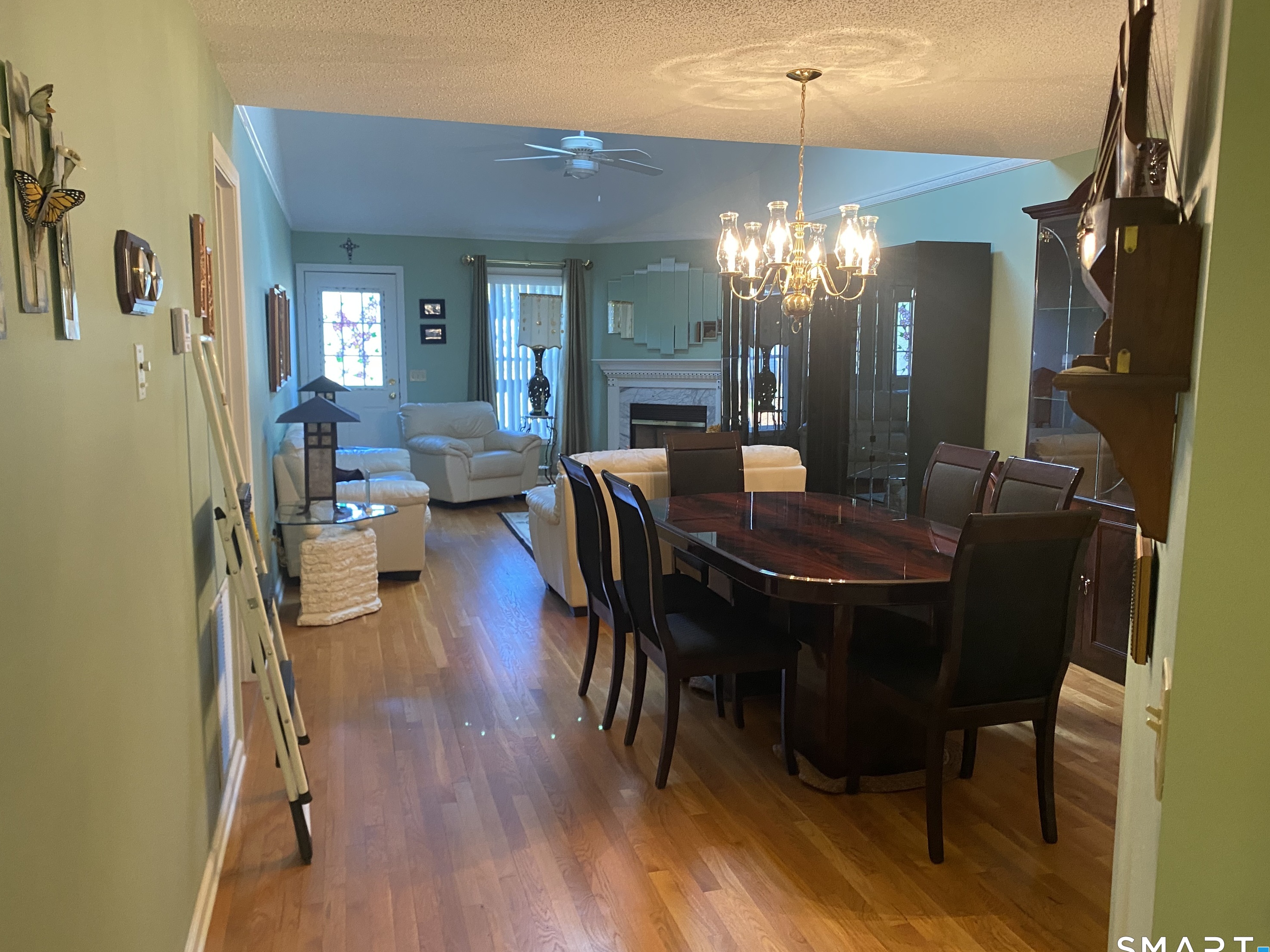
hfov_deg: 65.3
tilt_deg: -8.4
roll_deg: -0.7
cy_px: 477
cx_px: 653
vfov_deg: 51.4
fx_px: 991
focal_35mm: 27
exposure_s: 1/60
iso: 250
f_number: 1.8
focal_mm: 4.25
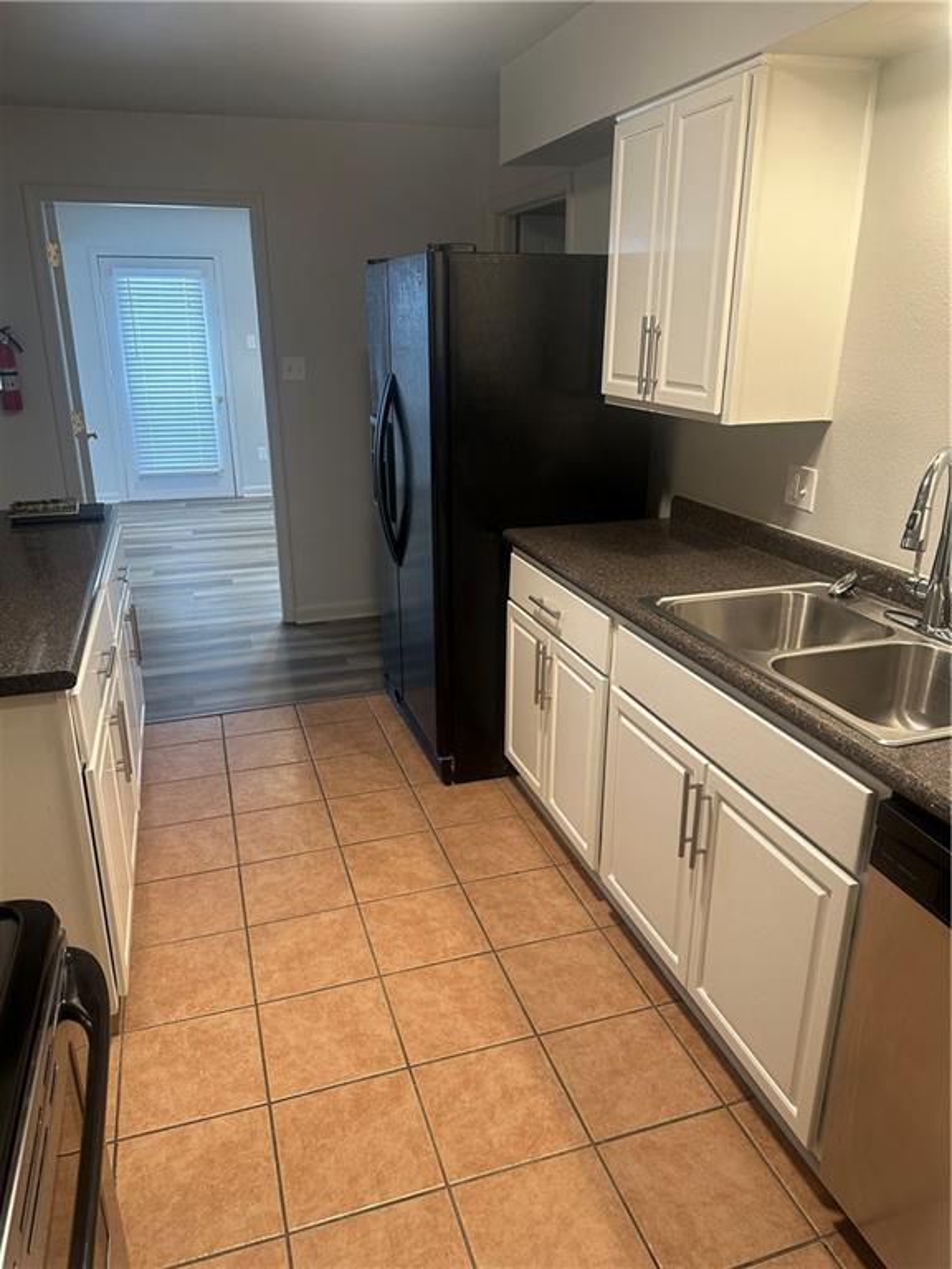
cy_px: 634
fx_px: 880
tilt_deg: -16.9
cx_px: 476
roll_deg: -0.6
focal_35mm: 24
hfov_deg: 56.8
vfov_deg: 71.6
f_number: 1.78
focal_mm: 6.86
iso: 160
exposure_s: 1/60
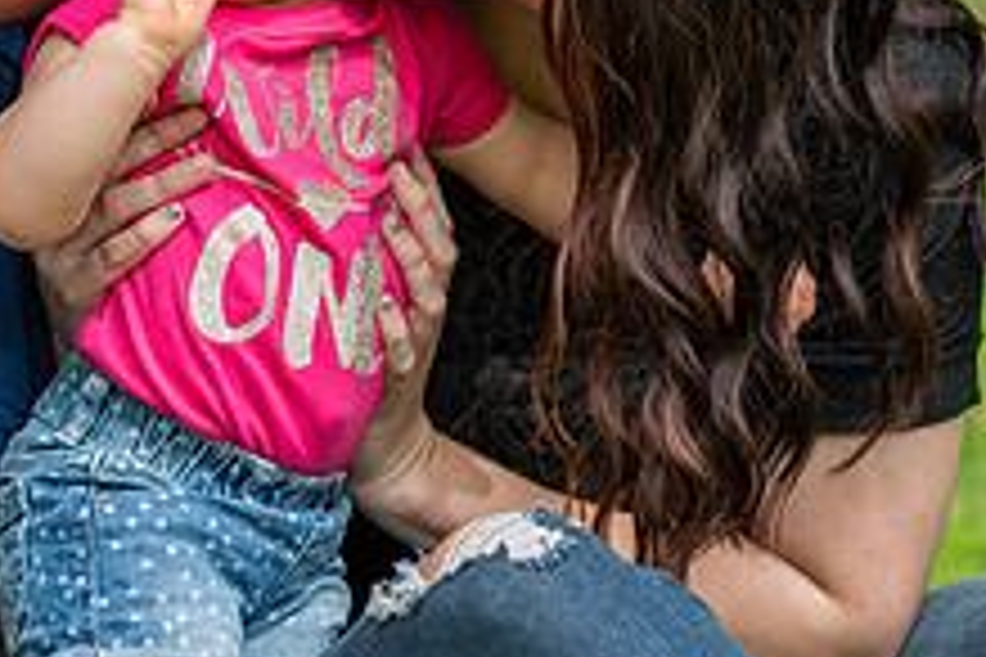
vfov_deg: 5.7
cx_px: 356
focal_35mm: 239
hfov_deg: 8.6
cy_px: 49
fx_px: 6545
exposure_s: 1/1000
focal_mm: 85
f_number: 3.5
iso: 320
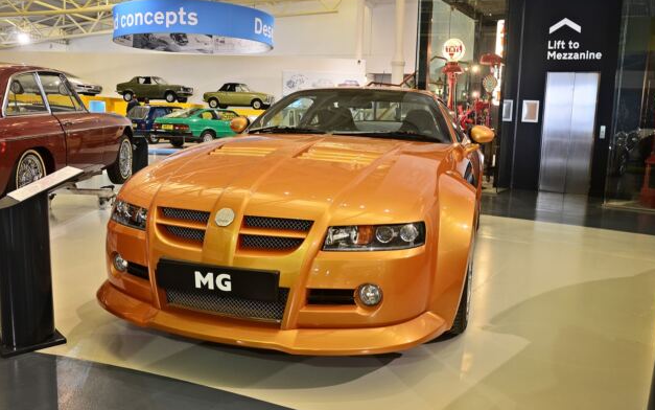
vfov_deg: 44.5
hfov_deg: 66.5
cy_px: 196
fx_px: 500
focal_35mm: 28
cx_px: 333
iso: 400
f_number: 8
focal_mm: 18
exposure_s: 1/8
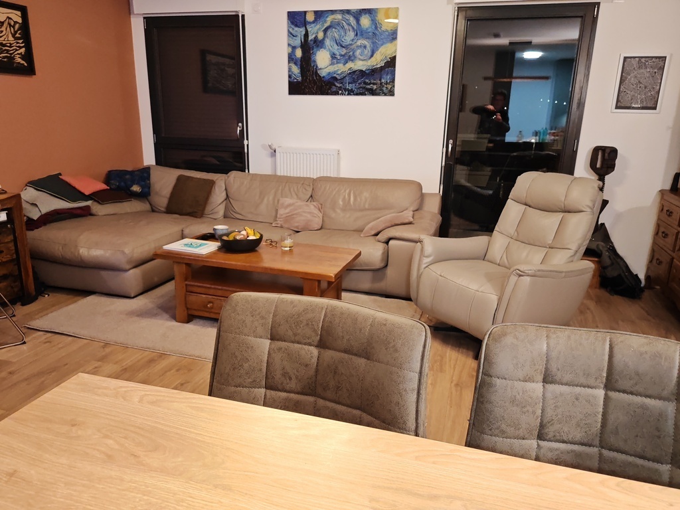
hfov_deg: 69.4
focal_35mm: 25
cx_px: 340
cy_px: 255
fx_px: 491
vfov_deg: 54.9
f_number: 1.9
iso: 800
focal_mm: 5.3
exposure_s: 1/33
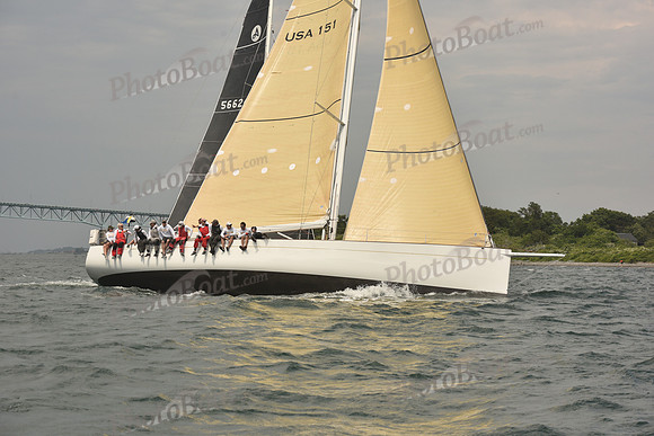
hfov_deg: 27.0
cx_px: 327
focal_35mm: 75
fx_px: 1363
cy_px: 218
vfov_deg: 18.2
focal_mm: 75
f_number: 8
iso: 250
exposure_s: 1/640
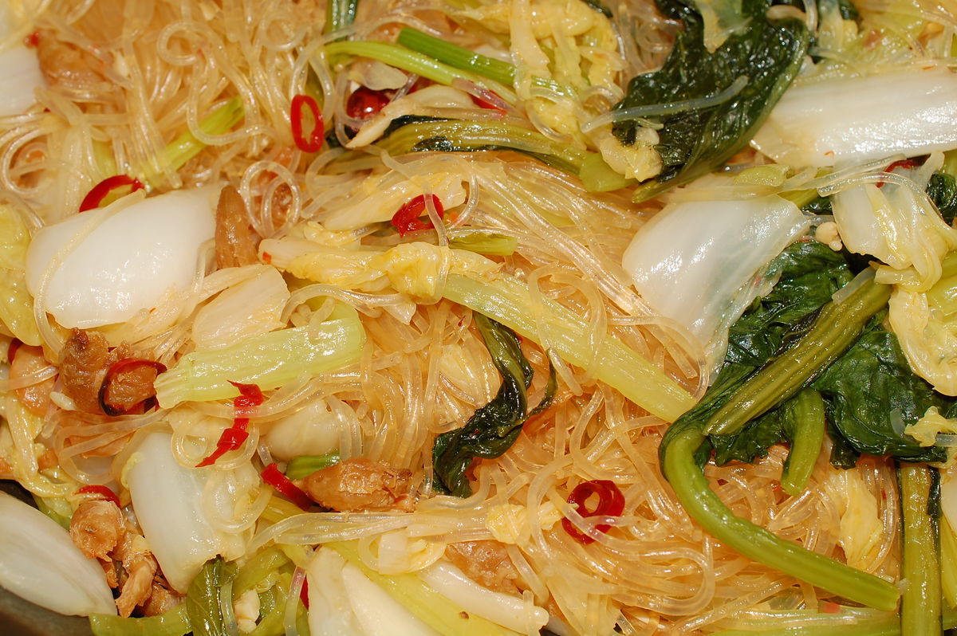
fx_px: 1594
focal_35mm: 60
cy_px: 318
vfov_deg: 22.6
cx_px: 478
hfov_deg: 33.4
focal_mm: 40
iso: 200
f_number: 11
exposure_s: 1/60
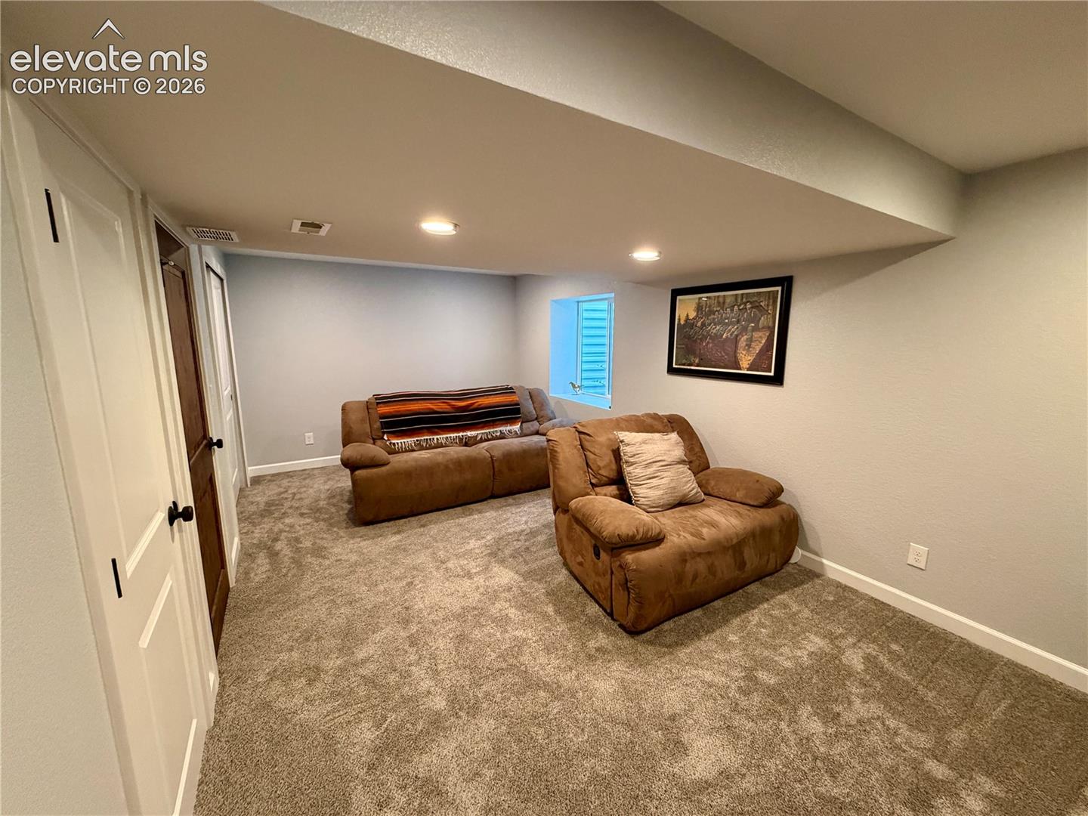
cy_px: 408
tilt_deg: -10.5
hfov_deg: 102.1
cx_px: 544
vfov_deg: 85.7
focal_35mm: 14
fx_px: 440
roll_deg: -0.2
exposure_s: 1/60
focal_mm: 2.22
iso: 400
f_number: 2.2
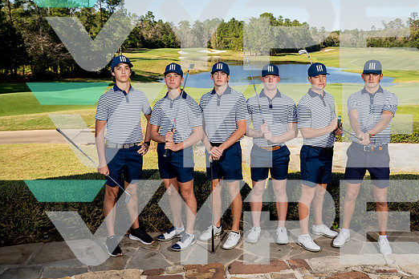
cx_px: 230
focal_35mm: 40
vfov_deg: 33.4
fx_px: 466
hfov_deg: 48.4
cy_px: 125
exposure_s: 1/250
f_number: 8
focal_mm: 36
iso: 100
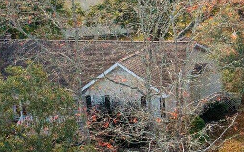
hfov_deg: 15.5
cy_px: 99
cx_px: 451
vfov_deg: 11.5
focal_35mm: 114
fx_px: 758
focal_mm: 10.26
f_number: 3.2
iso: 200
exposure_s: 1/400
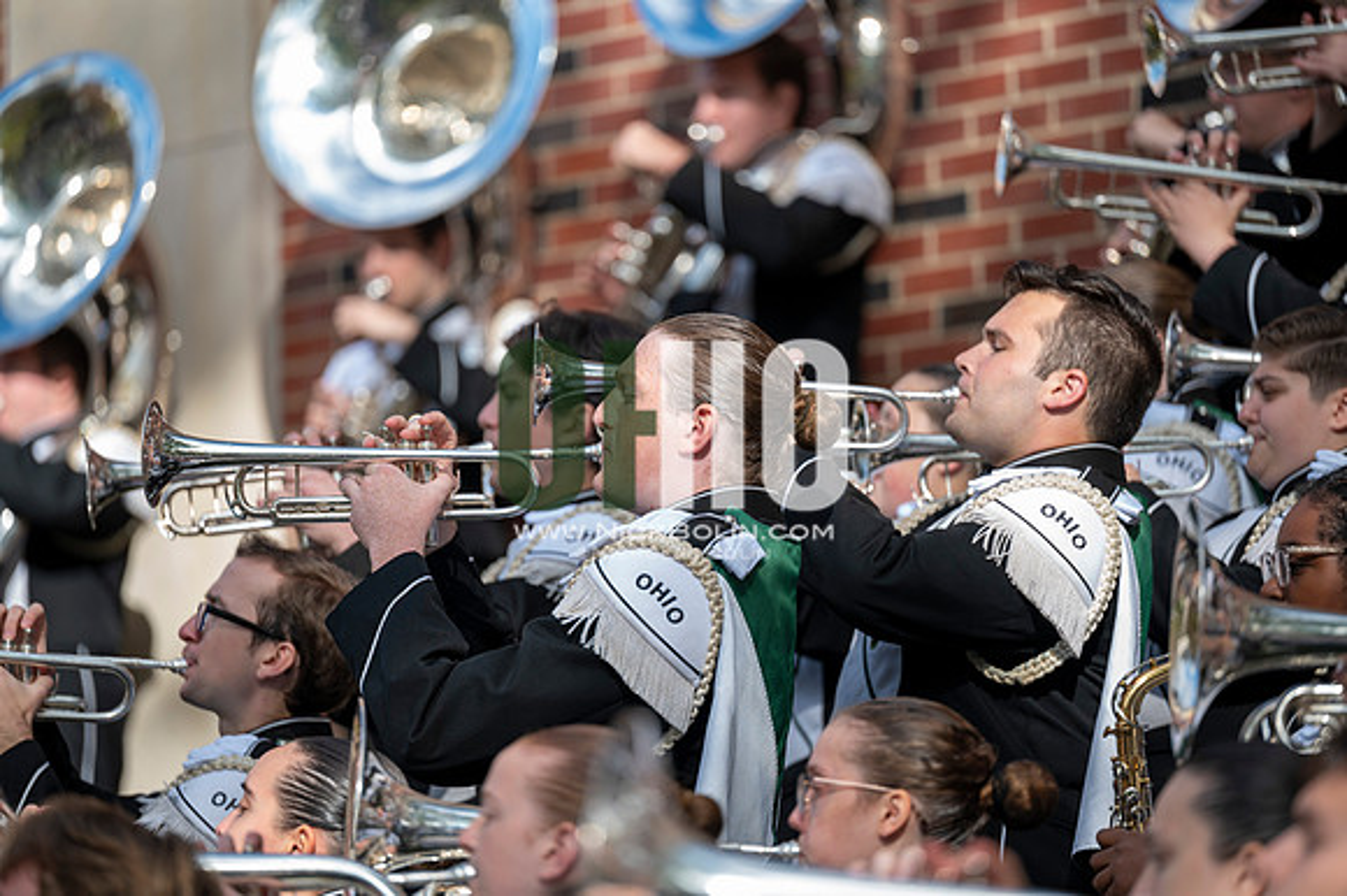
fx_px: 7479
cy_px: 448
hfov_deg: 10.3
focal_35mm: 200
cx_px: 674
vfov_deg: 6.9
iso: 64
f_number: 2.8
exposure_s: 1/500
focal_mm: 200
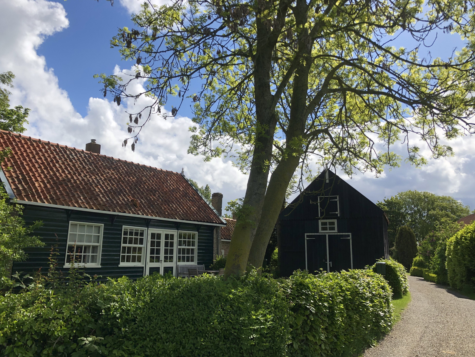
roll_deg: +0.6
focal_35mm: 29
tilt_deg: +13.2
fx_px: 398
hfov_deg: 61.6
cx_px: 230
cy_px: 179
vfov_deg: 48.2
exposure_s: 1/2825
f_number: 1.8
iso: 20
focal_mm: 4
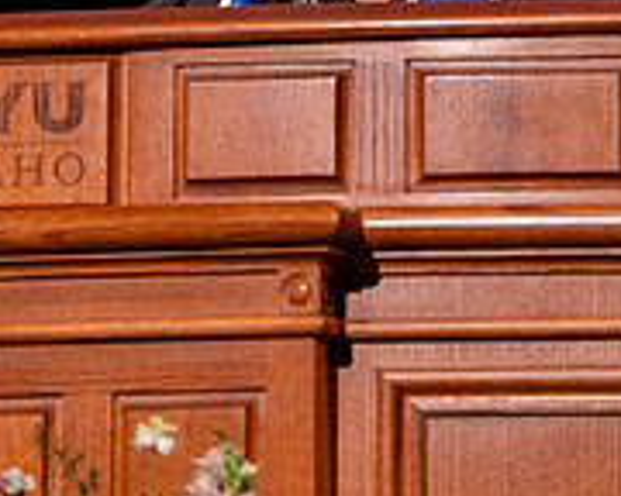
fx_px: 14667
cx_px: 282
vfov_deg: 1.9
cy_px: -50
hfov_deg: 2.4
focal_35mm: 798
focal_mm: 190
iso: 500
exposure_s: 1/200
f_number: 2.8
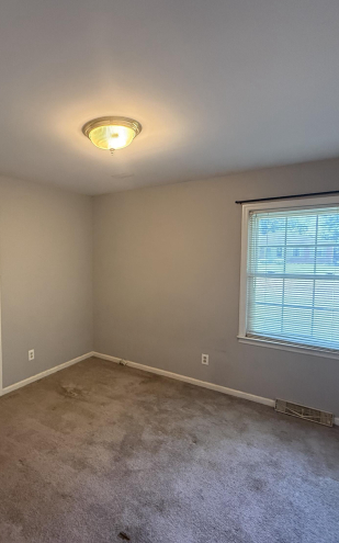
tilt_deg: -3.7
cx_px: 105
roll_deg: -0.1
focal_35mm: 20
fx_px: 296
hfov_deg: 57.9
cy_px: 271
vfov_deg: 85.1
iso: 640
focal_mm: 2.22
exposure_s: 1/120
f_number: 2.2
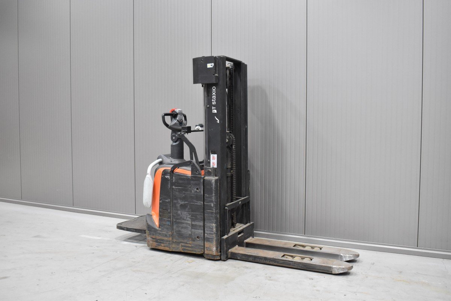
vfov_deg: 40.0
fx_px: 413
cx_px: 226
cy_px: 150
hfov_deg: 57.2
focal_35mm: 33
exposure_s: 1/40
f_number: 4.5
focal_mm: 22
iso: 1600
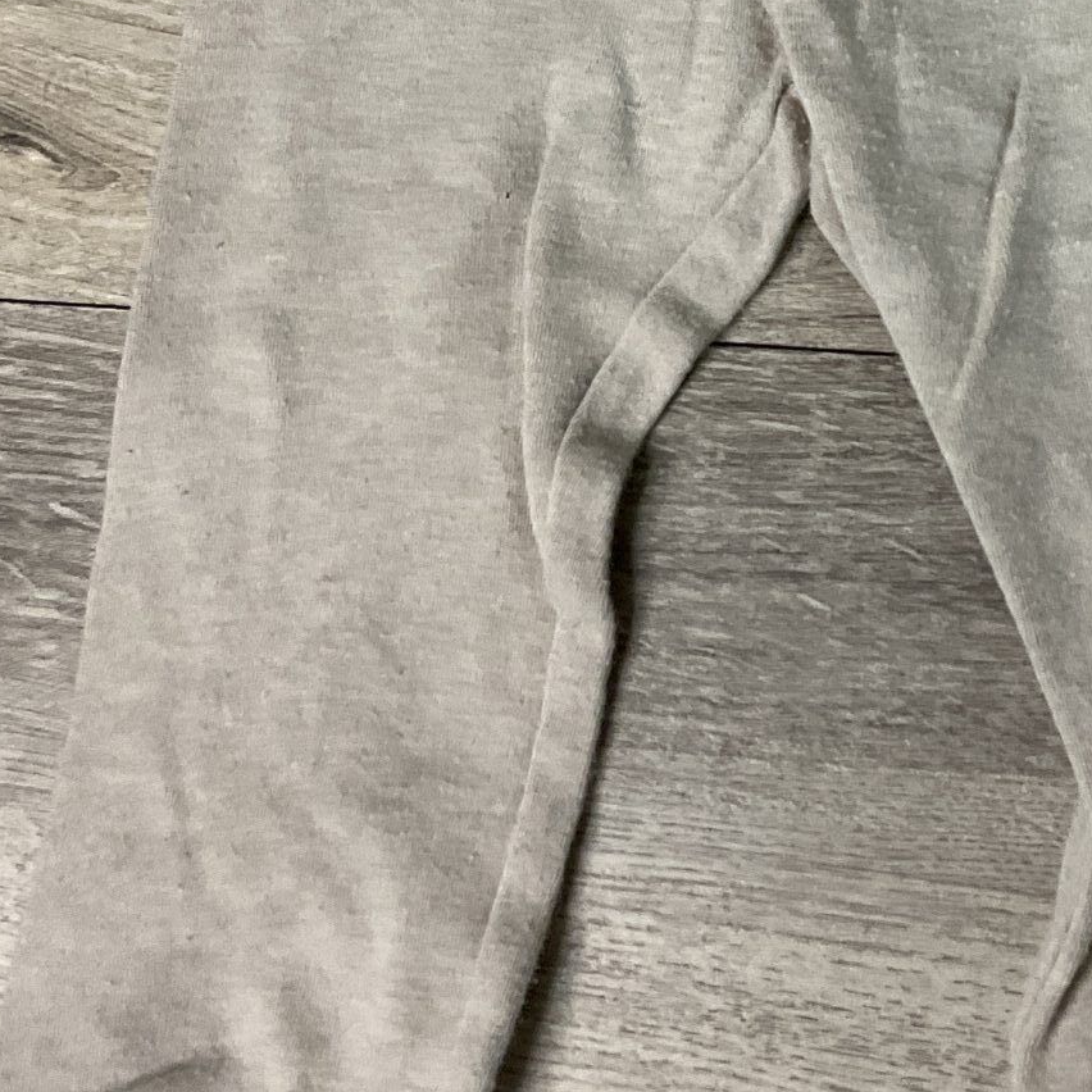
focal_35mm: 77
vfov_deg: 21.9
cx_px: 891
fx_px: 2748
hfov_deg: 22.1
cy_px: 88
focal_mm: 3
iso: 80
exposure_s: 1/60
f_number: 1.8
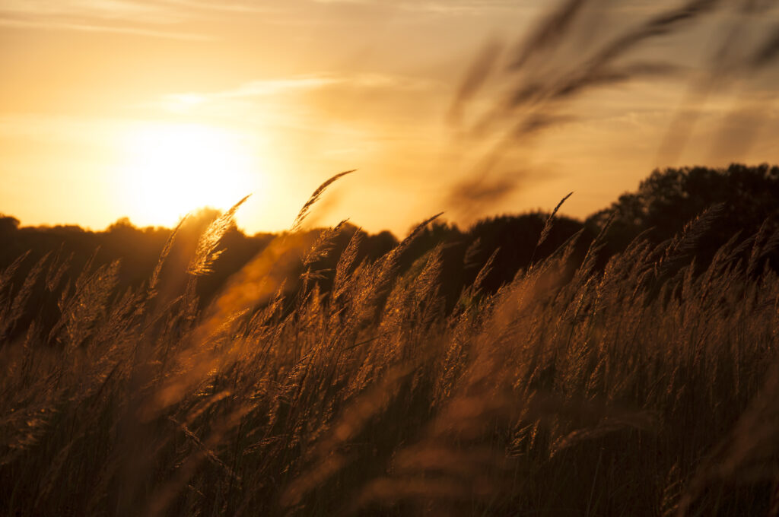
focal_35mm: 105
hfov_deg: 19.5
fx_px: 2269
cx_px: 390
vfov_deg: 13.0
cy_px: 258
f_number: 5.3
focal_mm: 70
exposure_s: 1/1250
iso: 200
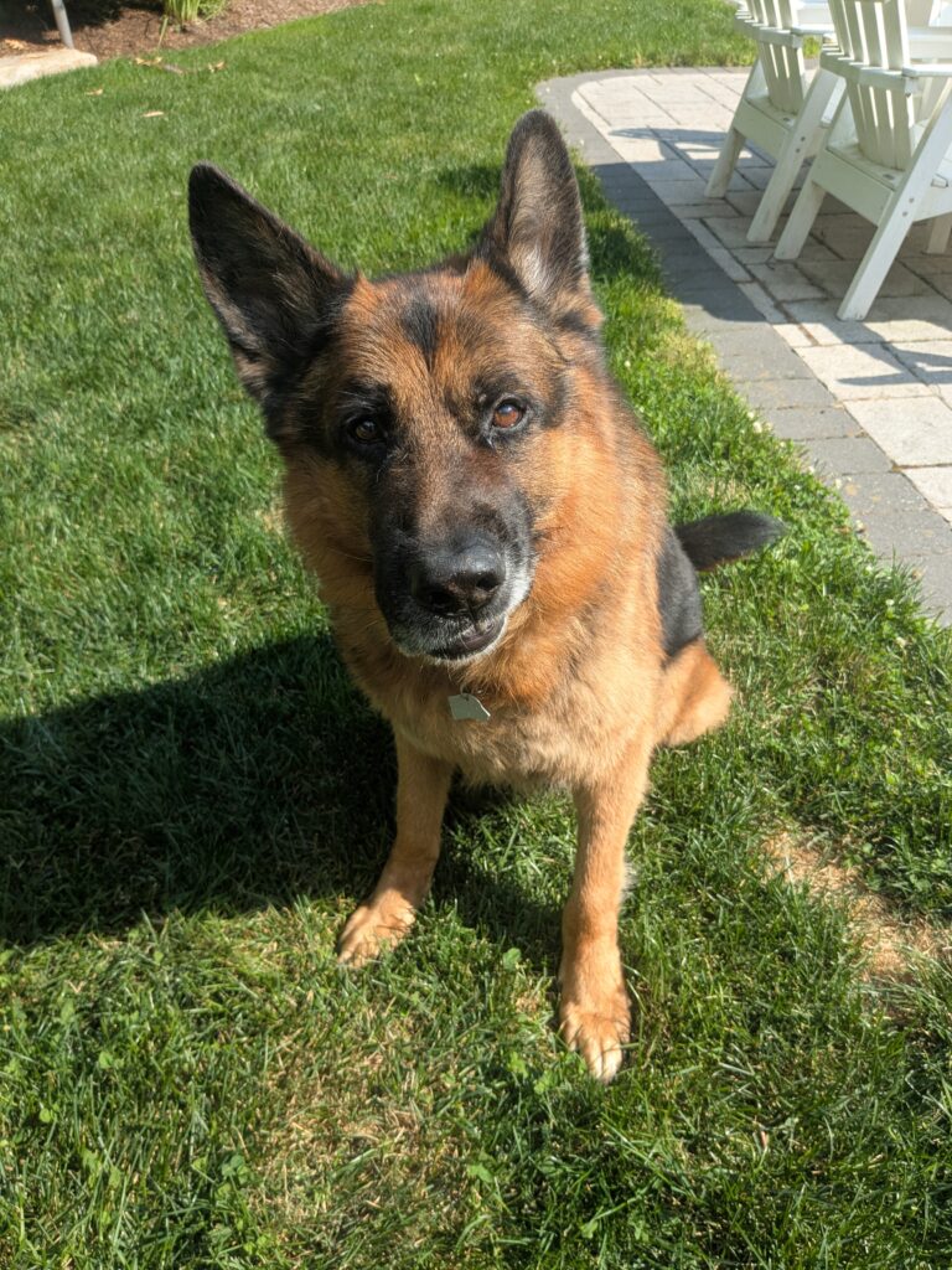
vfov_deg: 65.3
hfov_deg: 51.4
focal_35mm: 27
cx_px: 476
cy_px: 635
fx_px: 990
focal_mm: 4.38
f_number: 1.73
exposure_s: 1/1017
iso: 49
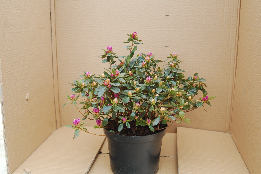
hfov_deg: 46.4
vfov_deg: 31.8
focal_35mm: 42
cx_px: 130
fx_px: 304
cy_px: 87
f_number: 5
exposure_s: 1/100
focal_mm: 28
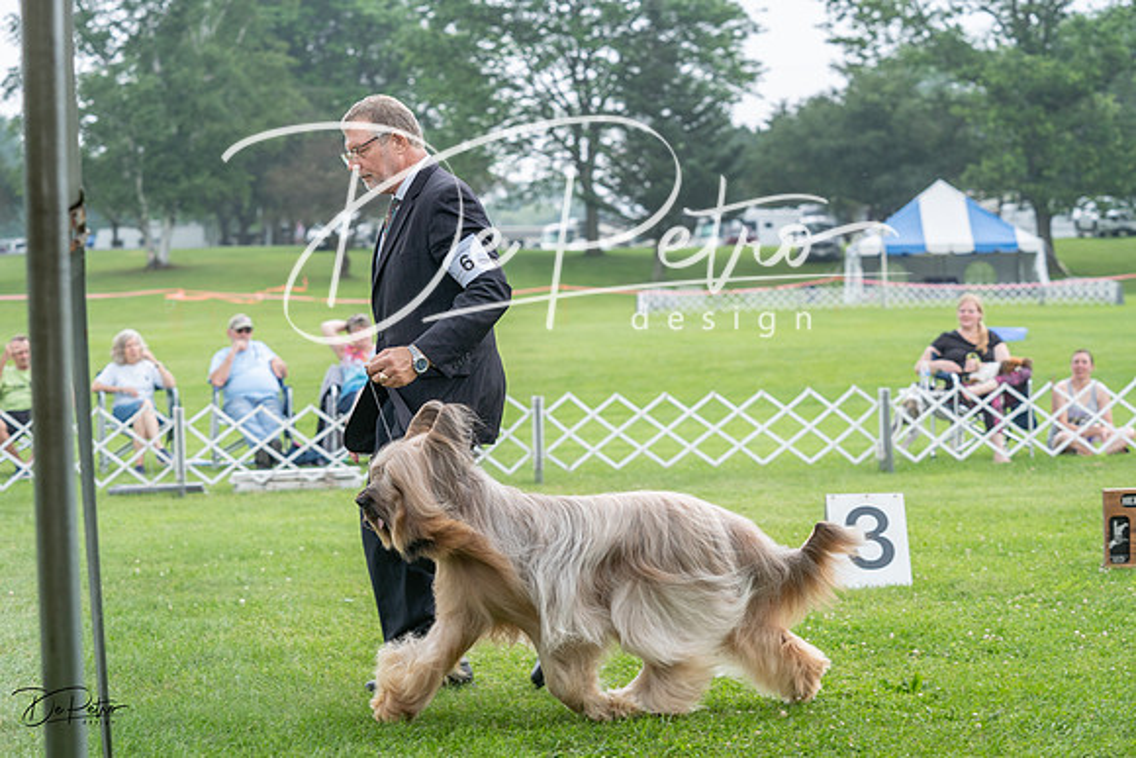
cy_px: 379
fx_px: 2462
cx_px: 568
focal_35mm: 78
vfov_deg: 17.5
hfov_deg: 26.0
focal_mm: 78
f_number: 4.5
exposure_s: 1/400
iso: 400
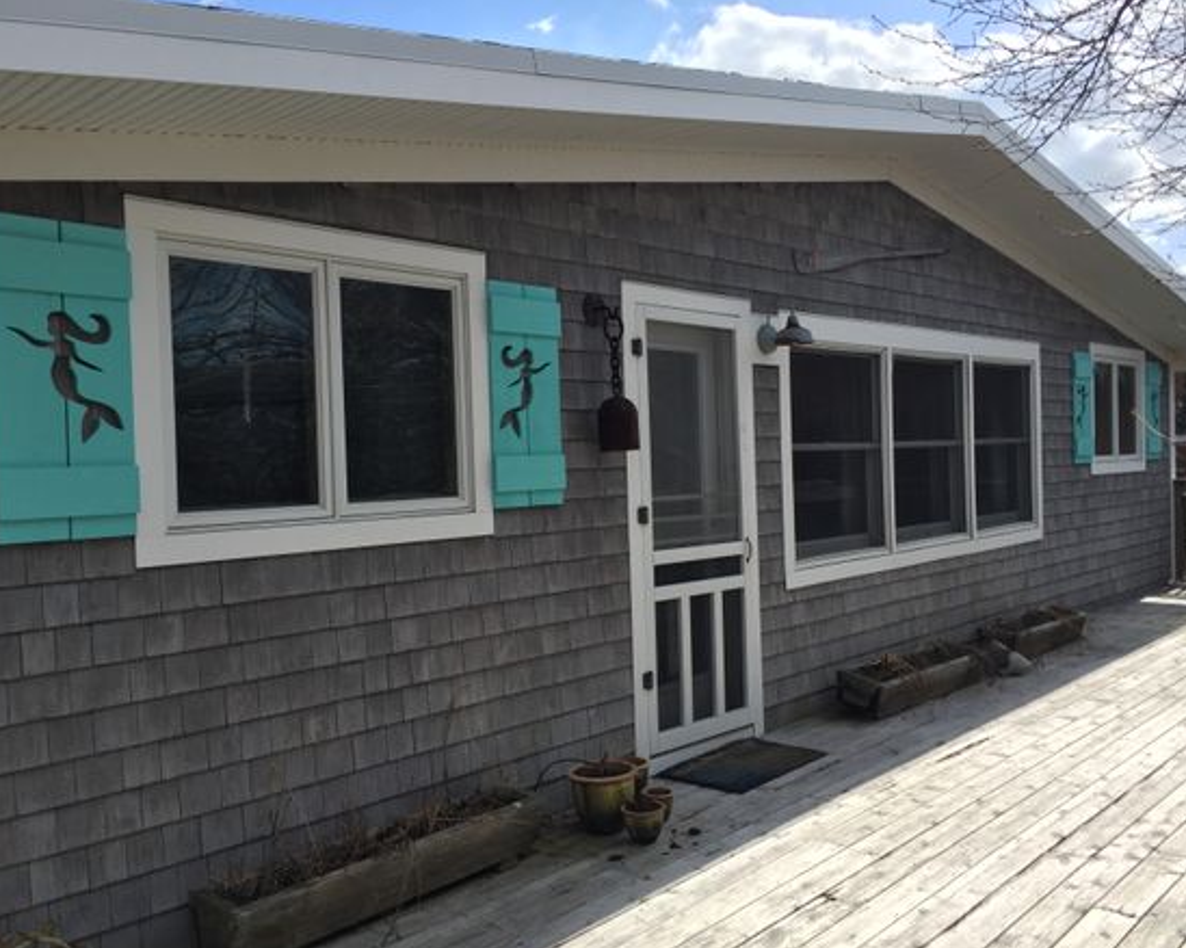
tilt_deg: -0.7
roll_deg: +1.9
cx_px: 595
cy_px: 483
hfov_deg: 57.2
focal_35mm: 31
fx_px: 1088
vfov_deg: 47.1
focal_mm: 4.15
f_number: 2.2
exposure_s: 1/2198
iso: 32
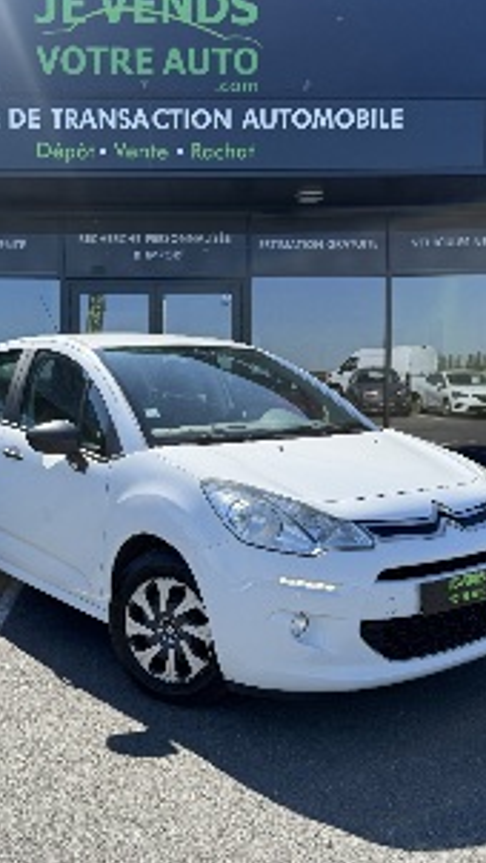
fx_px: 824
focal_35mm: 36
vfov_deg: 55.3
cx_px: 172
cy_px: 426
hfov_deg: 32.6
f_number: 1.78
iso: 100
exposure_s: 1/3021
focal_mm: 6.76
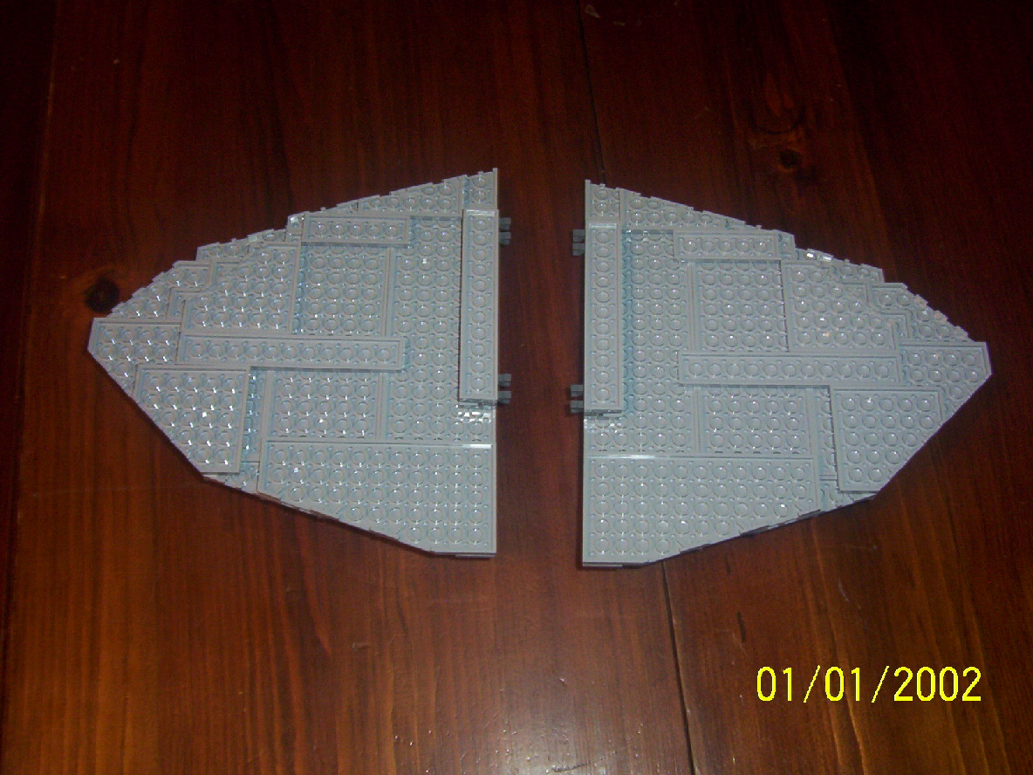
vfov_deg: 39.7
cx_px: 516
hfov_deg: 51.4
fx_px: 1074
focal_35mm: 36
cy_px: 388
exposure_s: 1/30
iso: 140
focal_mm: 5.54
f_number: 2.76
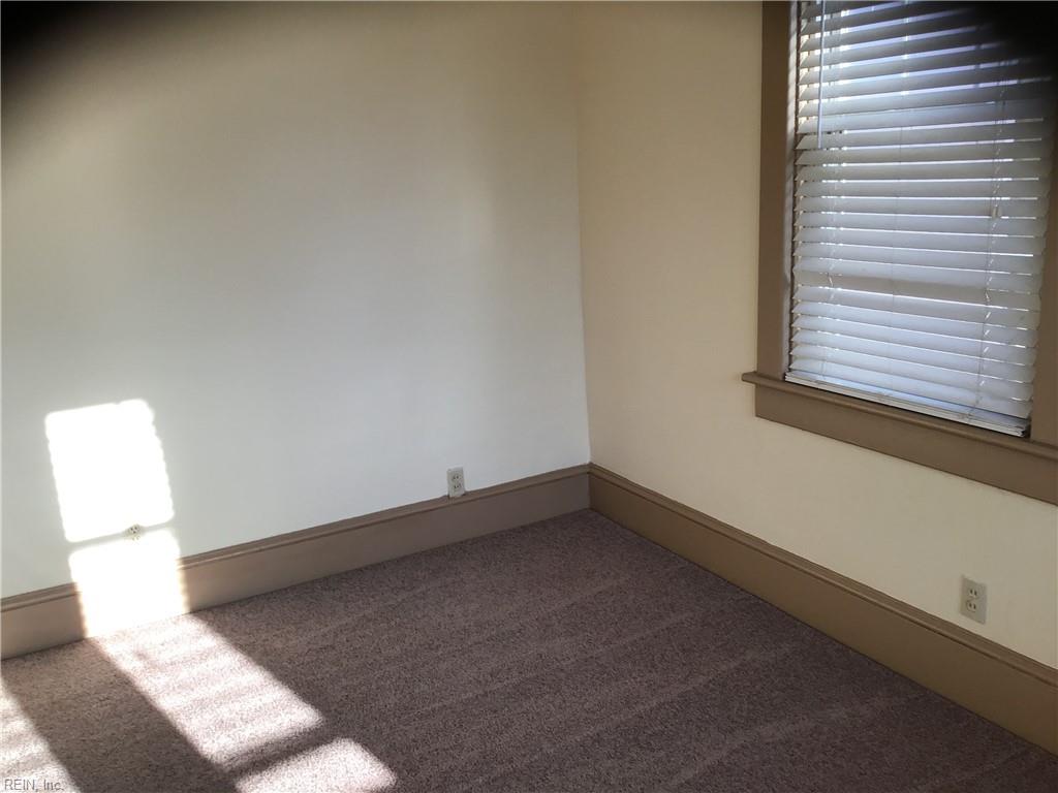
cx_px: 529
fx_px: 947
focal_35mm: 31
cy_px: 396
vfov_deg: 45.4
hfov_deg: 58.4
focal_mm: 3.3
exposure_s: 1/50
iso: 25
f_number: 2.4
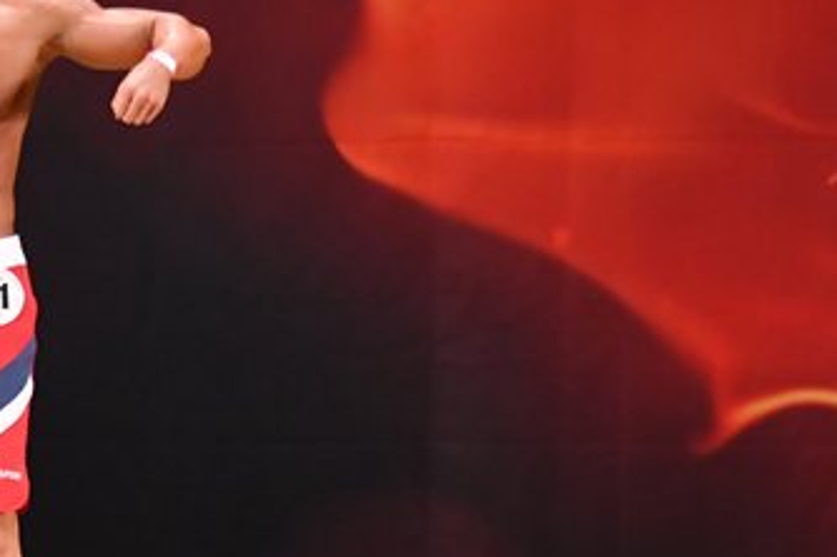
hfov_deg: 3.9
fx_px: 12124
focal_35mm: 522
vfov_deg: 2.6
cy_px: 319
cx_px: -56
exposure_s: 1/400
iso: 3200
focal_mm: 150
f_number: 5.6
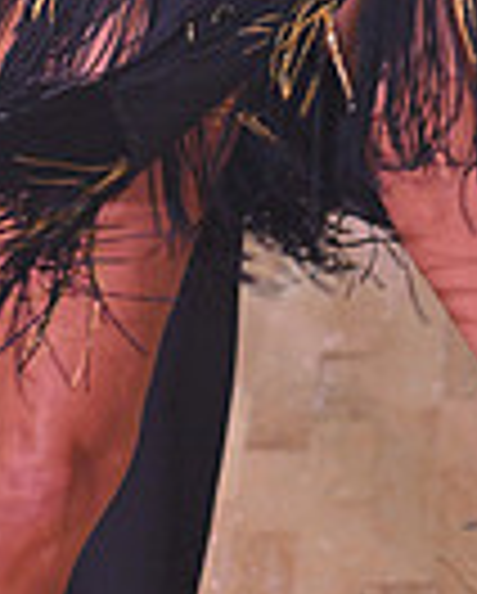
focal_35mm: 289
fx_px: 5088
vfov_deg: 6.6
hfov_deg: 5.3
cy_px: -360
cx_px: 619
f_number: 5
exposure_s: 1/320
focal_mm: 70
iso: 2000
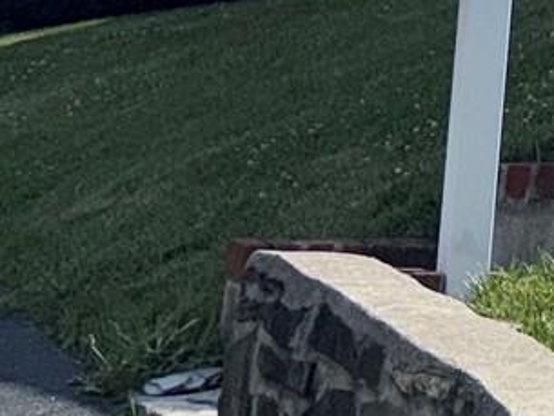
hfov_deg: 10.6
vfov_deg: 8.7
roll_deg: -2.0
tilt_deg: +12.9
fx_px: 2578
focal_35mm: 161
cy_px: -451
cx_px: 1322
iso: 50
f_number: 1.78
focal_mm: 6.76
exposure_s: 1/9709
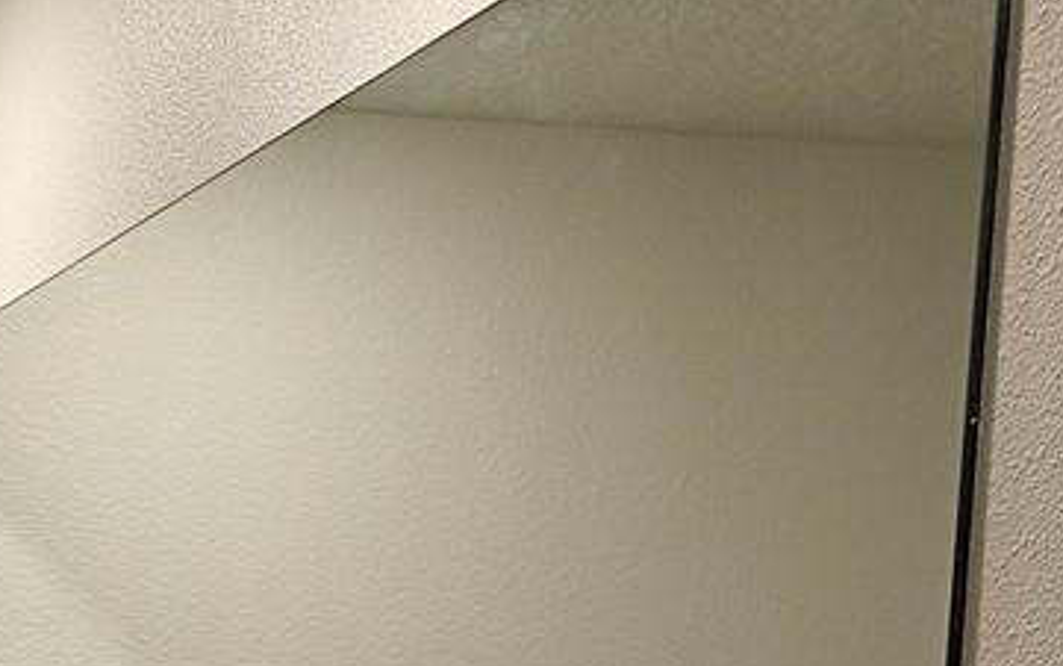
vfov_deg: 10.9
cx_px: -421
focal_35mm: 108
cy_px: 1415
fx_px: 3130
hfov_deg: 17.7
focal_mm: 6.3
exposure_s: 1/120
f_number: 1.7
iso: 80
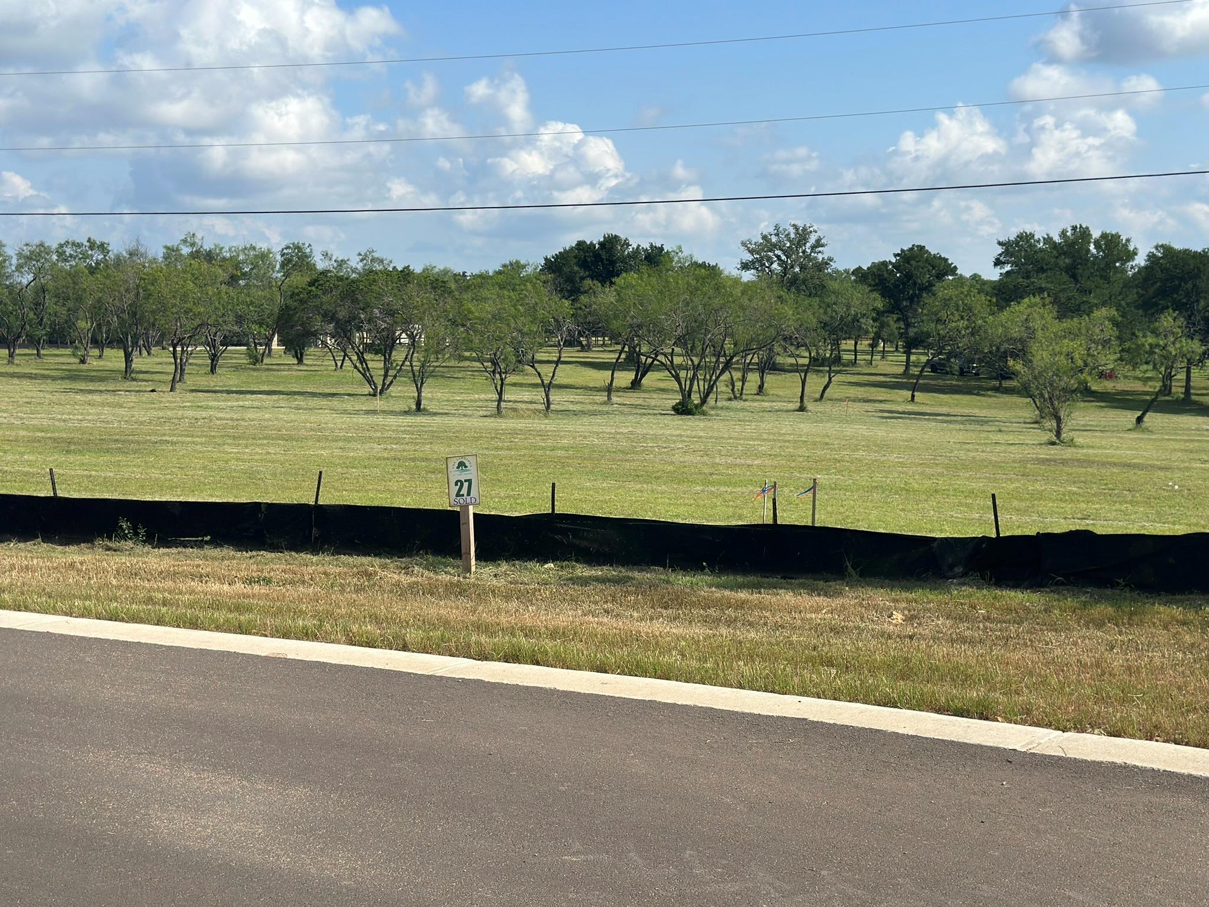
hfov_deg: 39.7
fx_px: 1676
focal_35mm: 48
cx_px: 604
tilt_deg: -5.4
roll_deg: +0.0
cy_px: 454
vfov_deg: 30.3
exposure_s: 1/6211
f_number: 1.78
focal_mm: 6.86
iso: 100
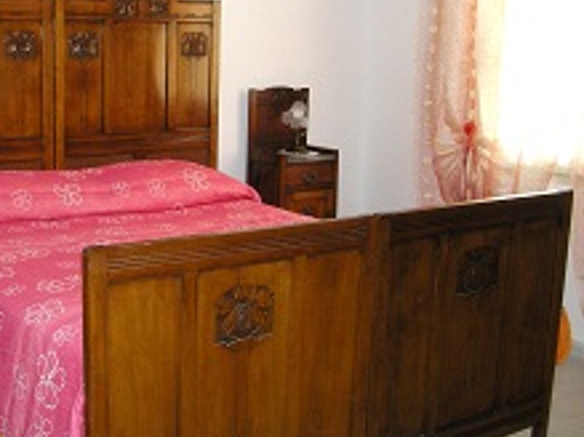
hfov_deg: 33.8
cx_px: 155
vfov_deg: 26.0
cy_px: 165
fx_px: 944
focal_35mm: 56
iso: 134
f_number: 2.8
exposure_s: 1/30
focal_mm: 5.7
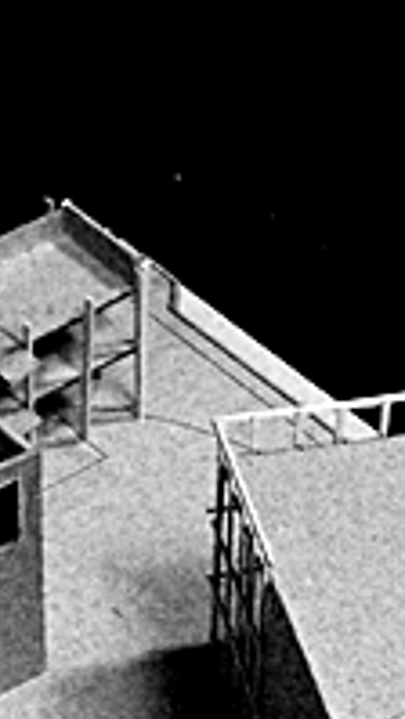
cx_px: 107
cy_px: 775
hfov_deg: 9.5
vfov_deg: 16.3
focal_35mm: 128
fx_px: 2443
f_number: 2.7
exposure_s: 1/80
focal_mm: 6.2
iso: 200
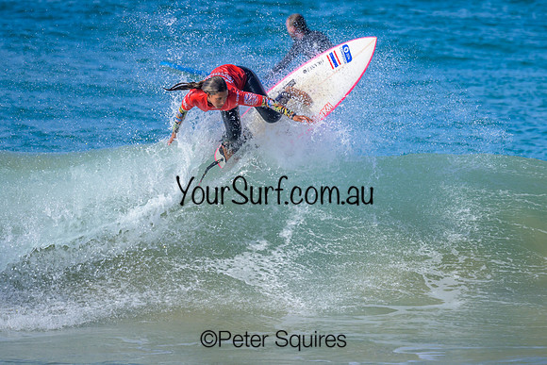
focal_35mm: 1098
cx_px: 267
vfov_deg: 1.3
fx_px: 16693
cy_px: 148
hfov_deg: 1.9
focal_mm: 800
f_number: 6.3
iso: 360
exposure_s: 1/2000
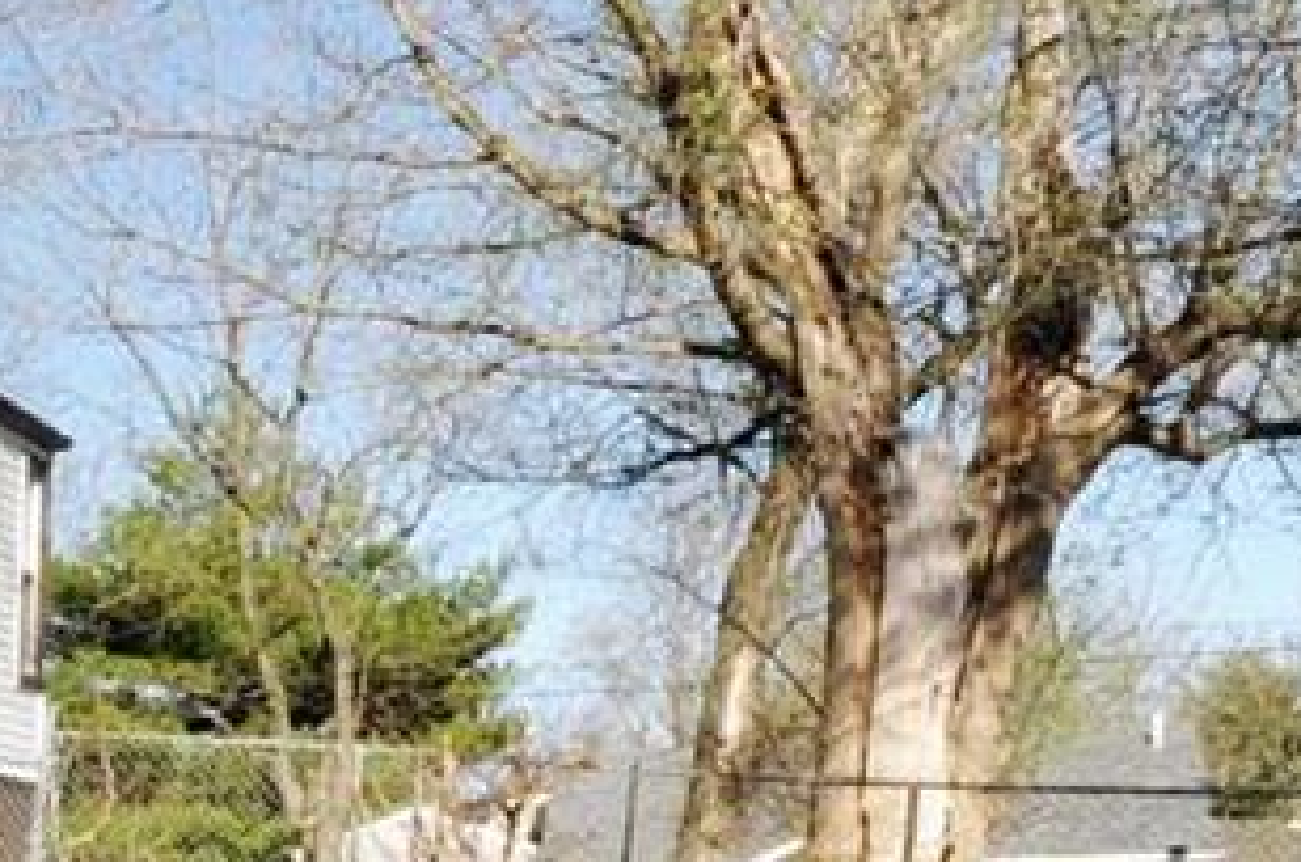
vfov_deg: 16.0
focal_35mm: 78
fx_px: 2813
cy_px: 1285
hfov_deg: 17.9
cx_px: -1309
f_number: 18
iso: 400
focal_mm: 10
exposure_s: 1/200
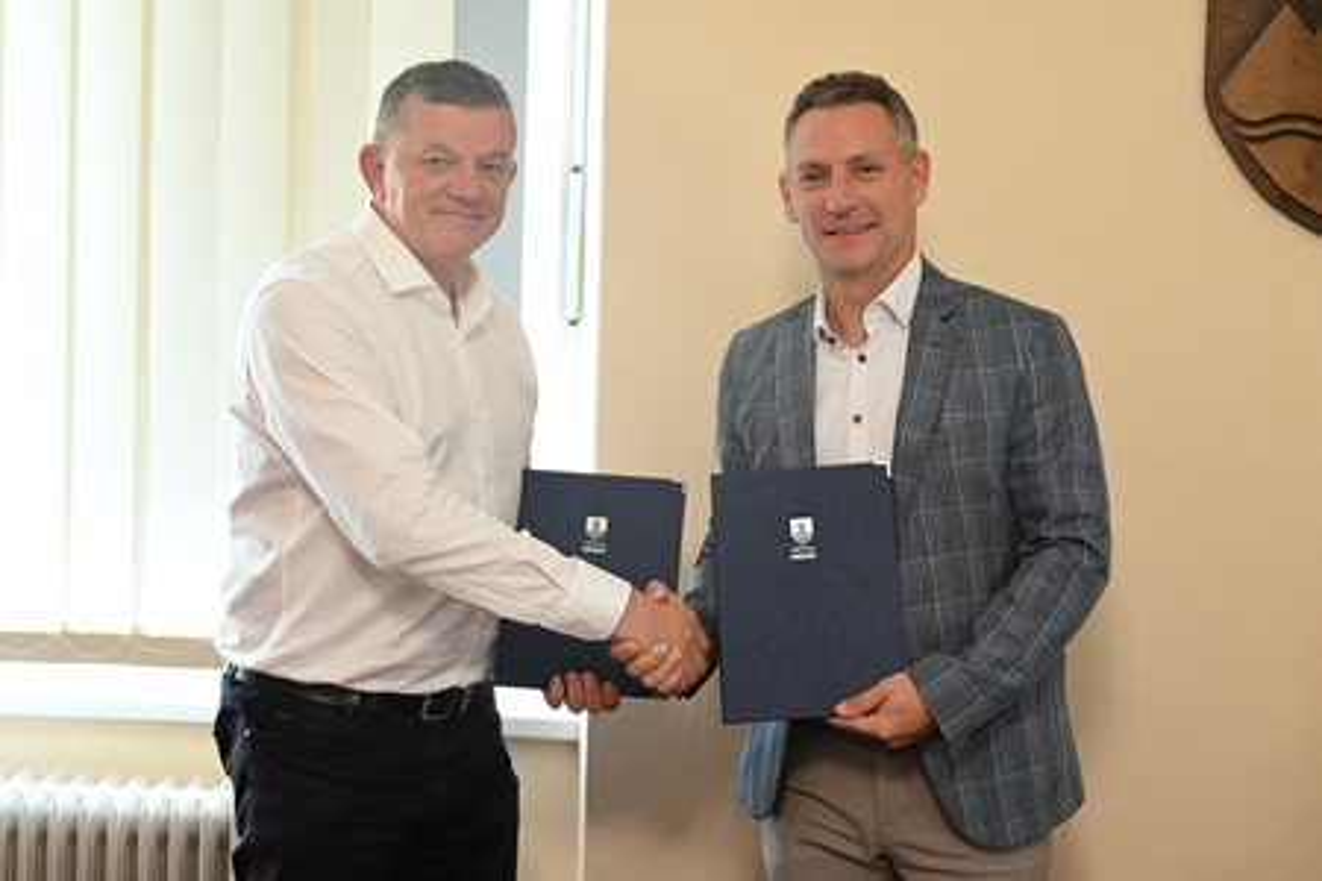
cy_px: 440
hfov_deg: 35.1
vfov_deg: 23.8
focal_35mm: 57
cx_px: 661
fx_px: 2093
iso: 3200
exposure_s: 1/100
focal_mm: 57
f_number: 4
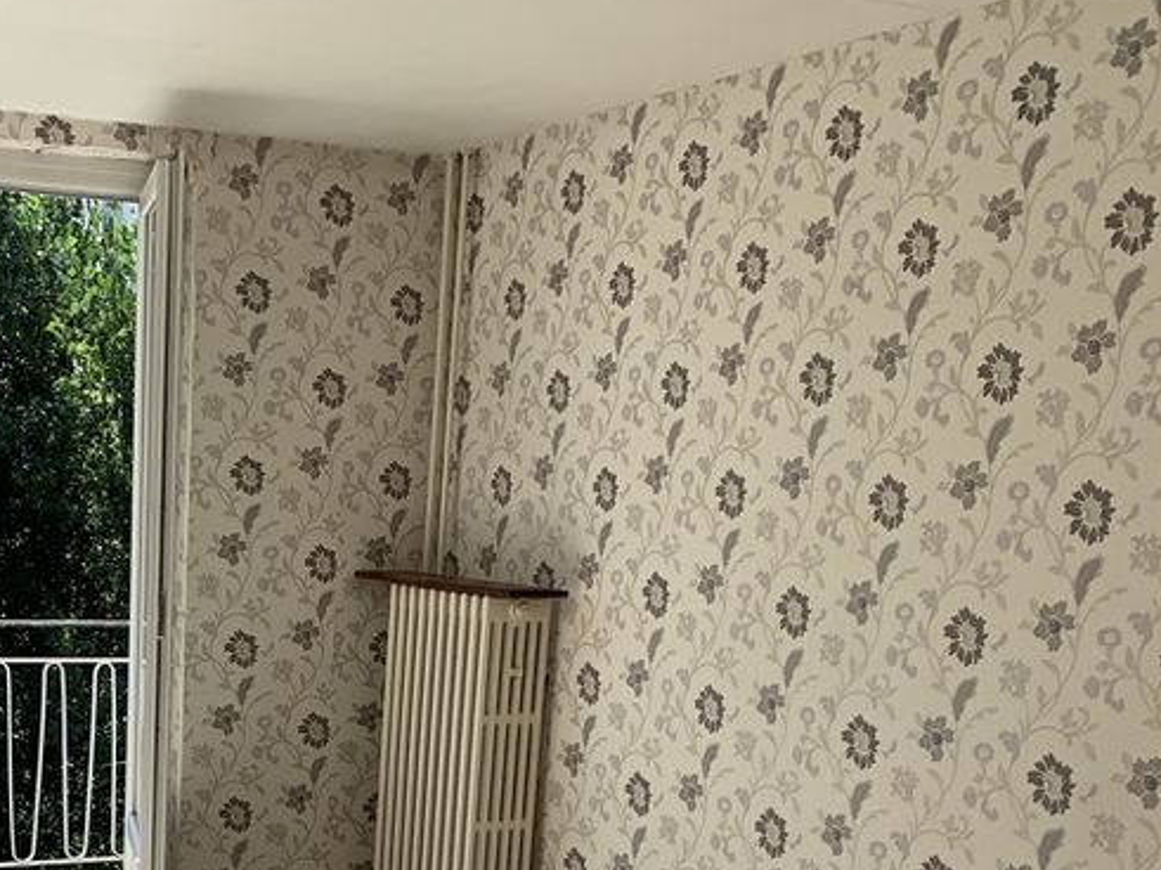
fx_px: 1777
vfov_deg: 26.2
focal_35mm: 53
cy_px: 853
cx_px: 210
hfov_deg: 34.9
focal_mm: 4.25
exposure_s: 1/1043
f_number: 1.8
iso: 25
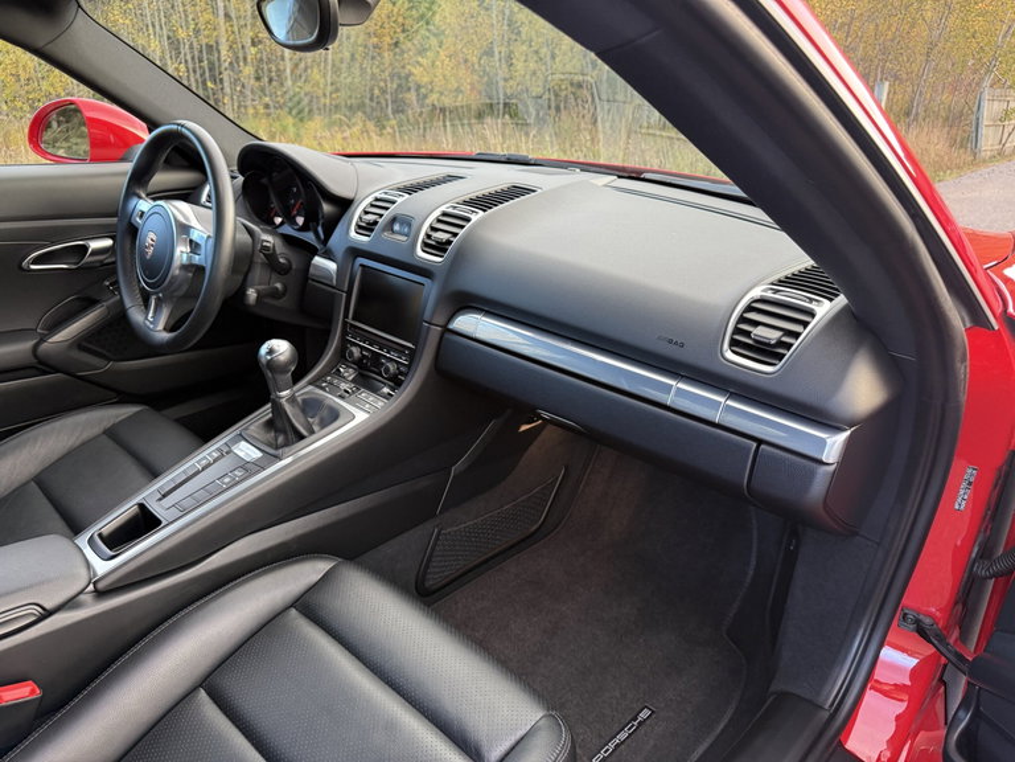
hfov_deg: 71.6
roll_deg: -2.8
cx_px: 508
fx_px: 704
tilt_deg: -22.3
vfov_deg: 56.8
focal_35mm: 24
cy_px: 381
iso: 250
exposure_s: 1/60
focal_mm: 6.76
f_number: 1.78
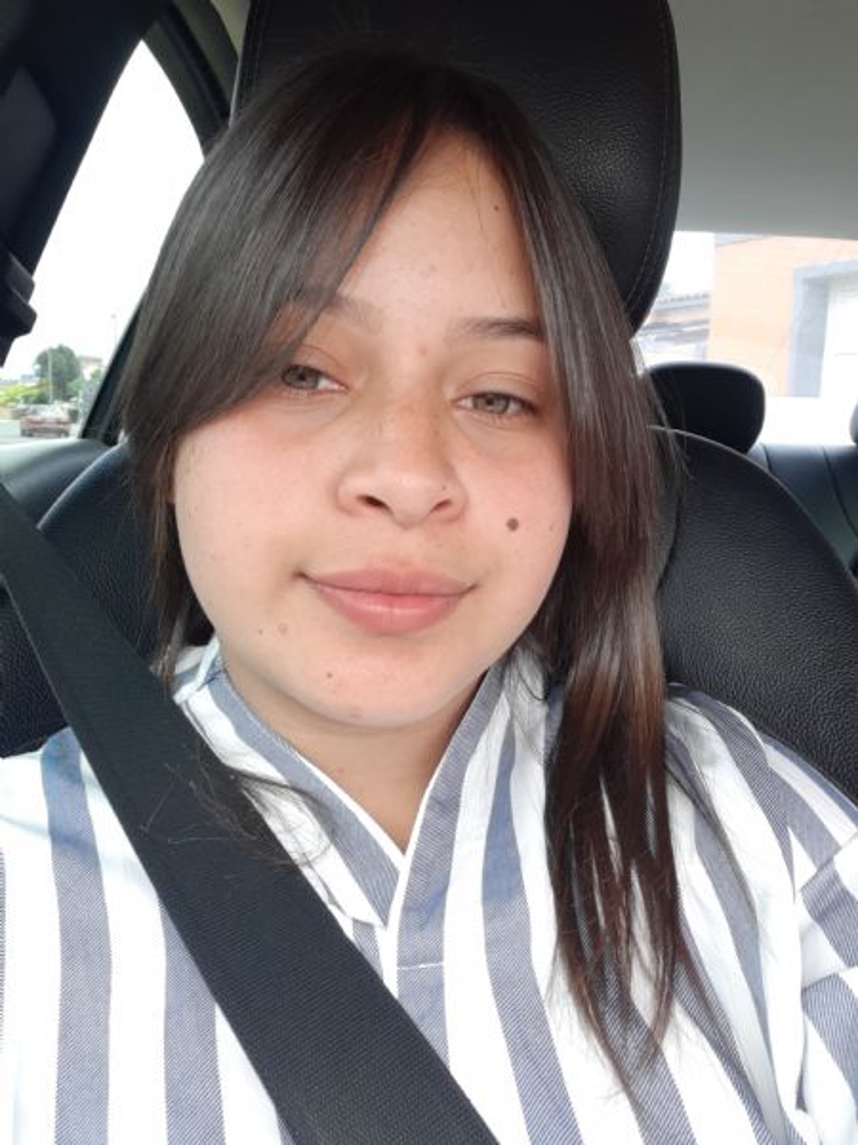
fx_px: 1024
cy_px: 572
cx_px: 429
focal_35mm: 31
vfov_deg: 58.4
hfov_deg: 45.4
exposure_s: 1/165
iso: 100
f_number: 2
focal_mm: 3.4
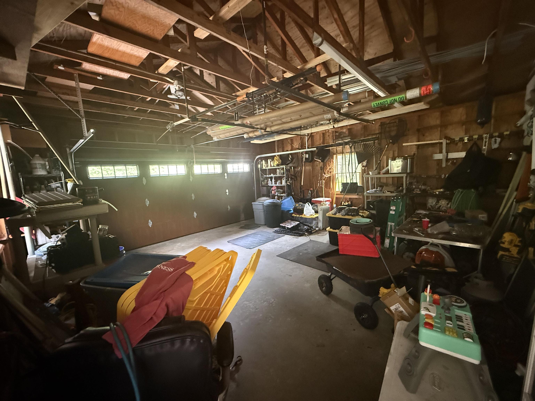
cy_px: 200
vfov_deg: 85.7
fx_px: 216
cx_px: 268
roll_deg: +4.1
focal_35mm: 14
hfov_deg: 102.1
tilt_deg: -7.6
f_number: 2.2
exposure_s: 1/40
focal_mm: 2.22
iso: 1250
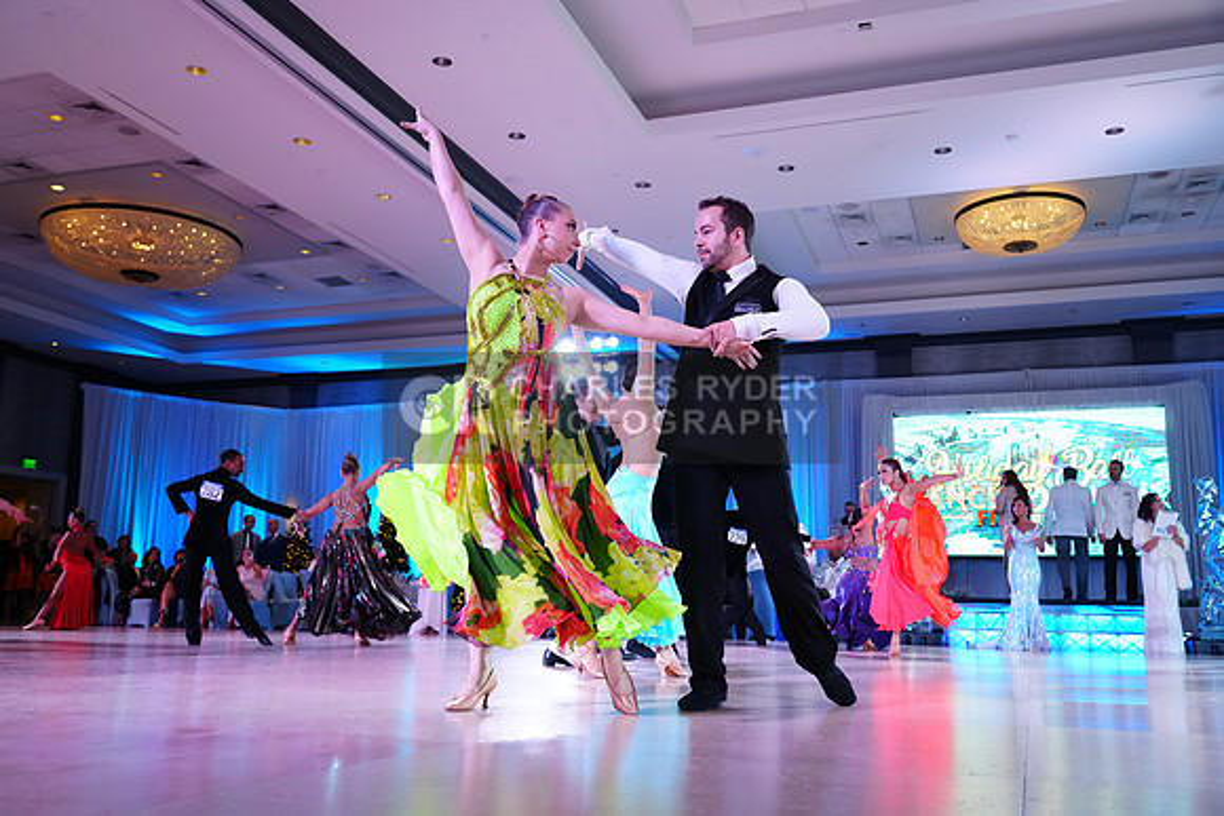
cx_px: 612
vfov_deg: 42.3
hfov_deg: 60.3
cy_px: 408
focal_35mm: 31
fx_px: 1054
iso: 3200
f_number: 4
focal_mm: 31
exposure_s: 1/400
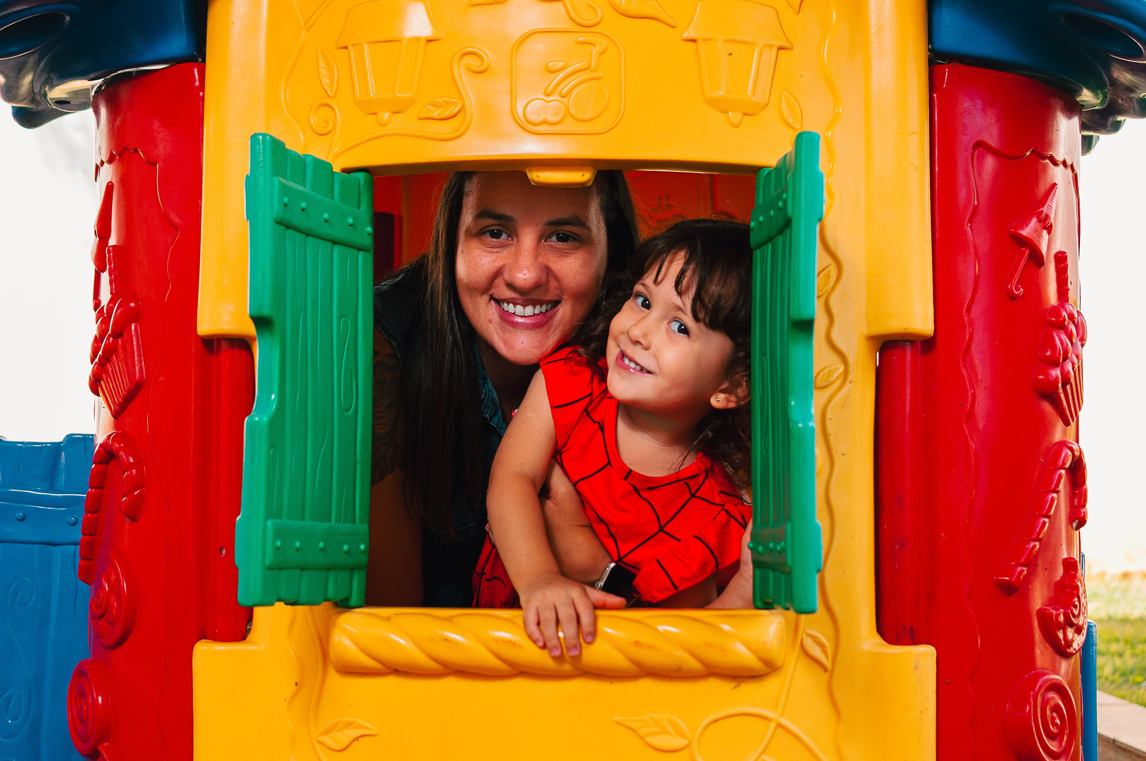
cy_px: 400
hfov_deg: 34.0
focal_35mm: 59
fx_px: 1871
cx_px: 633
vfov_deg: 23.0
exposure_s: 1/640
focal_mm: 35
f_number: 3.5
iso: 320
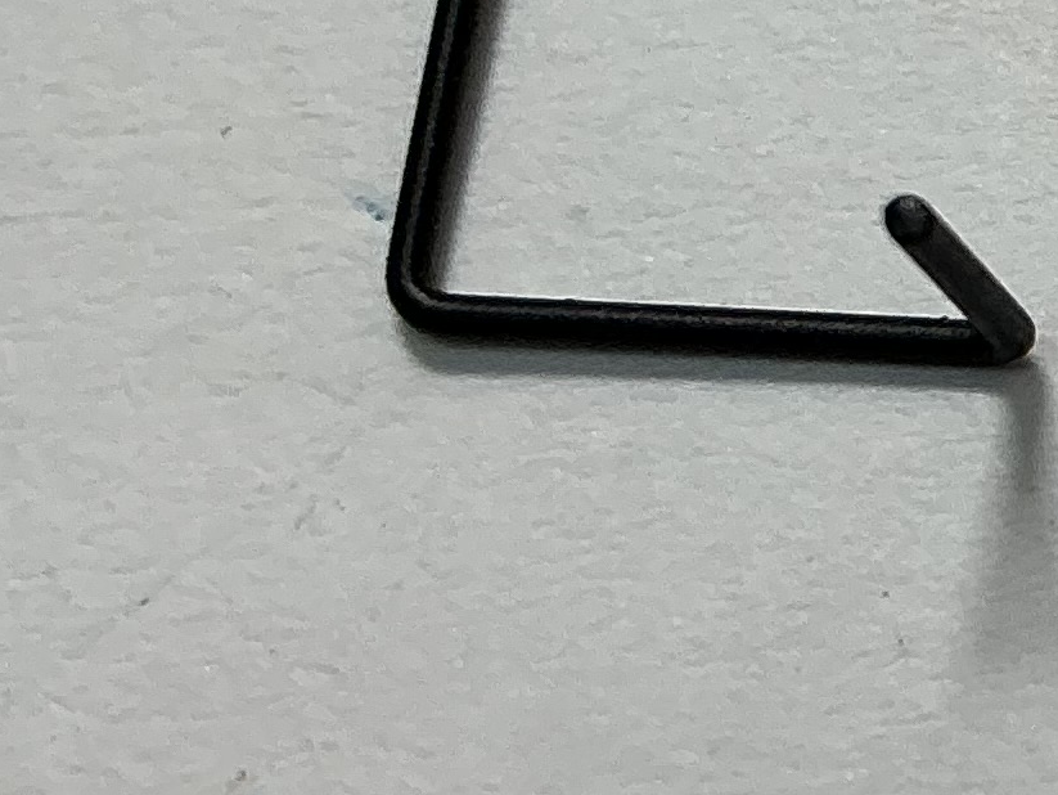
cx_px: 2052
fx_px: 4342
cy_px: -264
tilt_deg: -64.0
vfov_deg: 10.2
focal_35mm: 142
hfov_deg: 12.4
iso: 20
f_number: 1.8
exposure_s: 1/232
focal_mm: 3
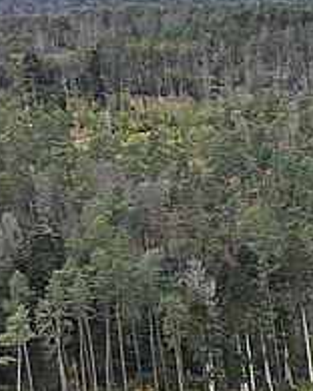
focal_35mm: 123
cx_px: 867
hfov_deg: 10.1
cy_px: 398
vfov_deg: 15.3
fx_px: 1424
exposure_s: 1/640
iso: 140
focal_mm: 12.29
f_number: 2.8
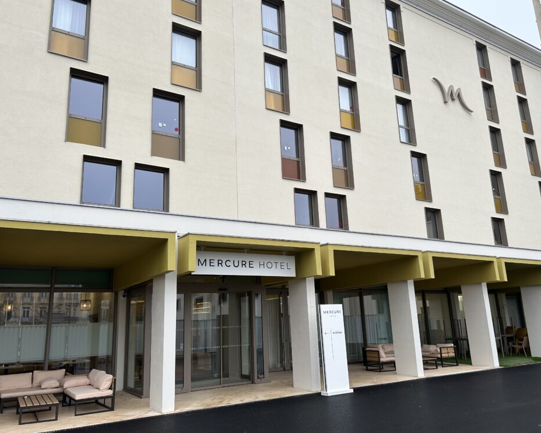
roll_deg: +2.9
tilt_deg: +14.5
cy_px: 211
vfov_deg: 51.5
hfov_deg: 62.2
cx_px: 269
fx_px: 448
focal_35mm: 28
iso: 50
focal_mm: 5.7
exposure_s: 1/572
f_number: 1.5
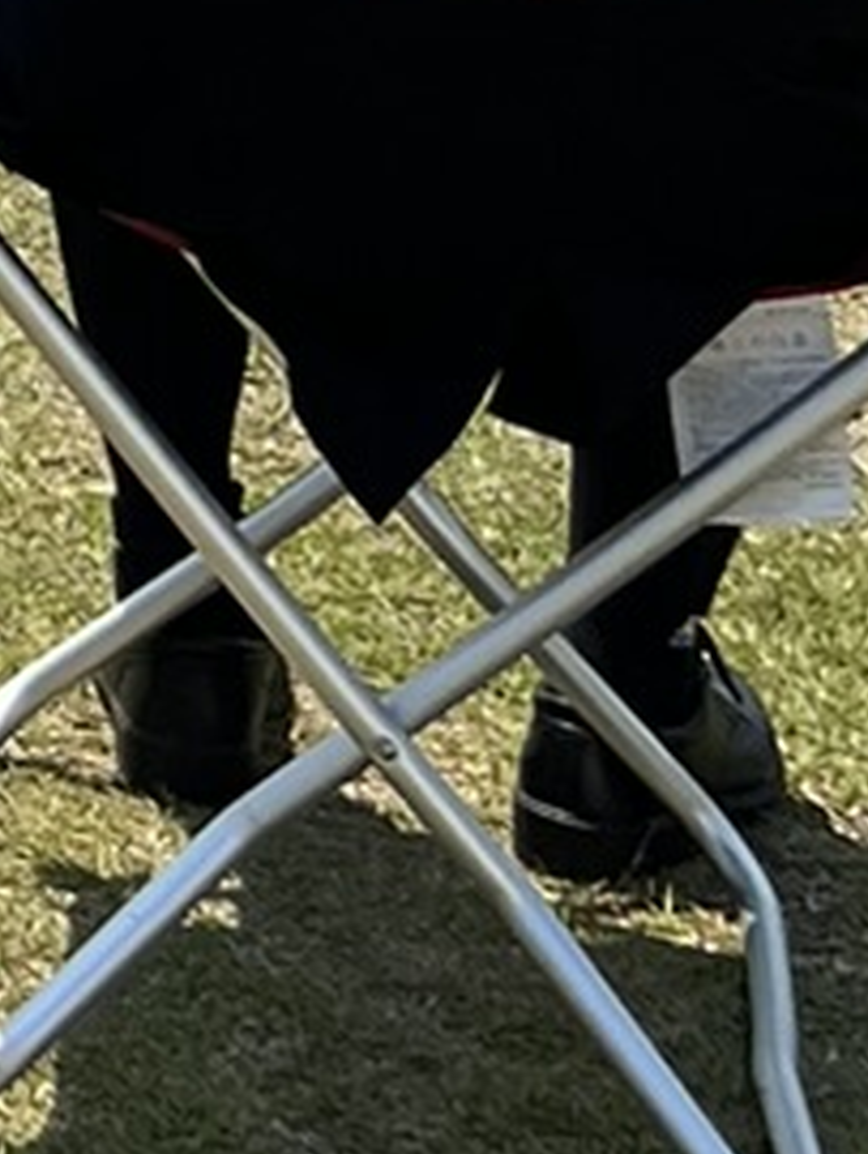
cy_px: -1911
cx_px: -1578
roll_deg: -1.2
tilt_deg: -0.1
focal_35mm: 197
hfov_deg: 6.9
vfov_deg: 8.8
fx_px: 6576
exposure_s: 1/8000
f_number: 1.5
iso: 50
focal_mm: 5.7
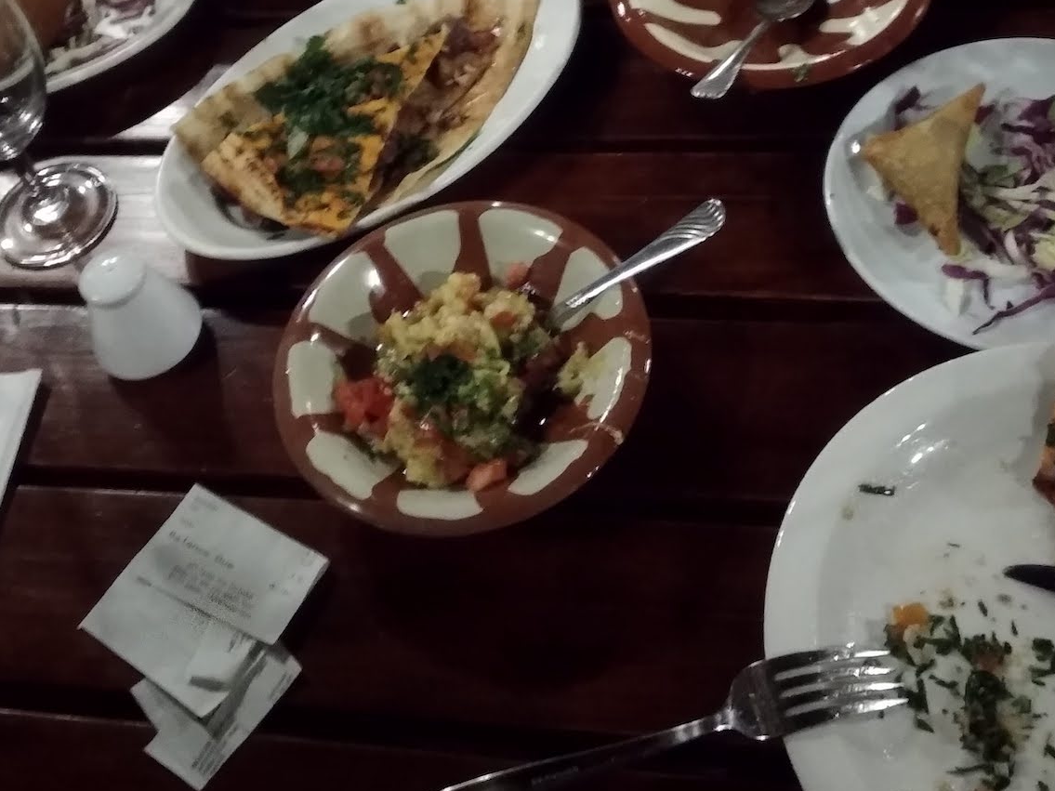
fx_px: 1341
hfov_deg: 42.9
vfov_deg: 32.0
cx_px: 474
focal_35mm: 44
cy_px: 156
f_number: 2.2
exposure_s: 1/17
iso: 6400
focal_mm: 3.81
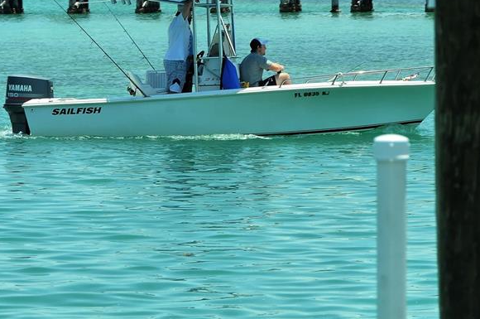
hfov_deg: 7.4
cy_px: 44
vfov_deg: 4.9
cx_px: 182
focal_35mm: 278
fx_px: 3700
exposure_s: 1/250
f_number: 11
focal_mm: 105
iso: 200
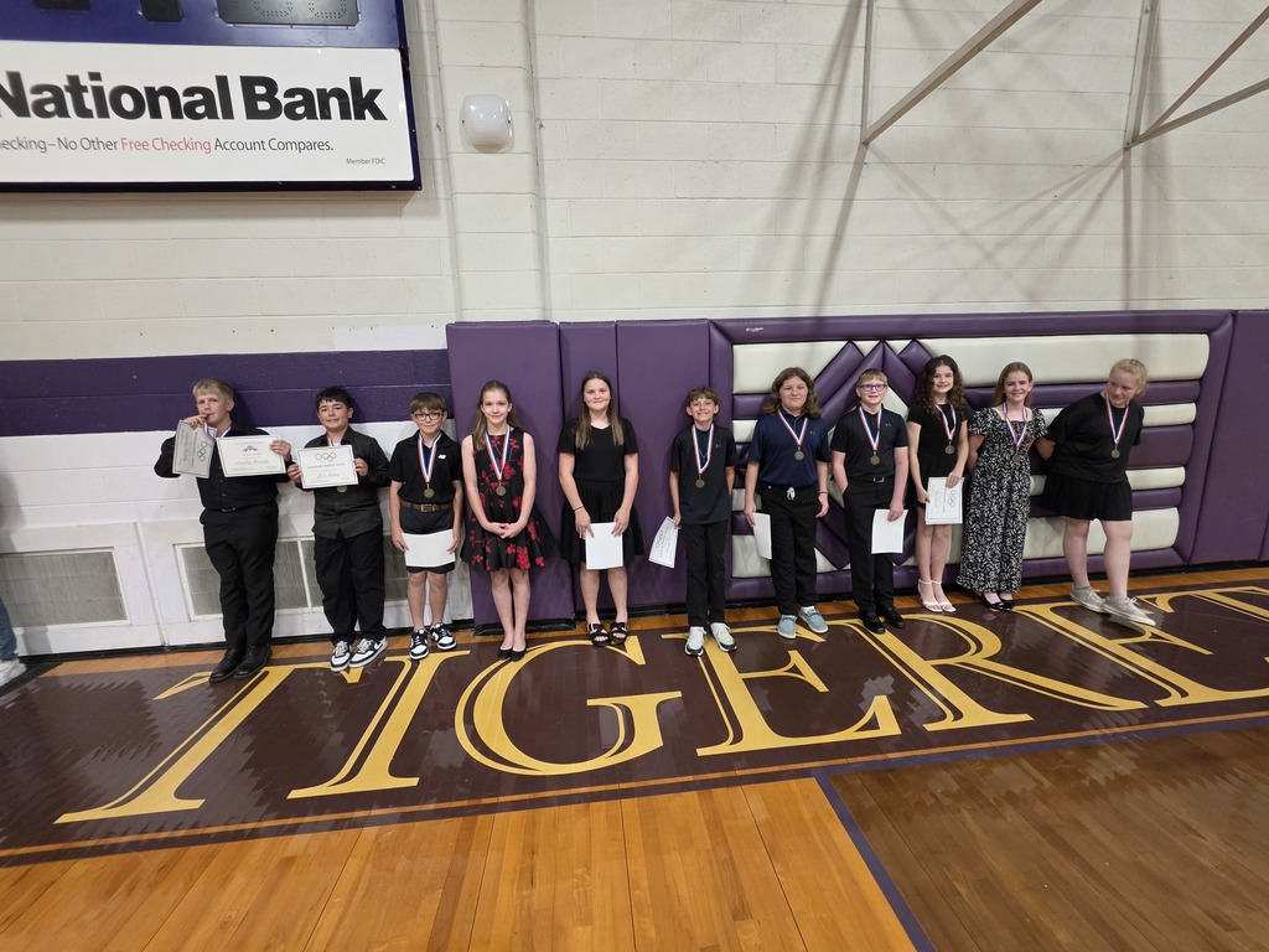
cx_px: 634
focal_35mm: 13
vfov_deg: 89.9
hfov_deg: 106.2
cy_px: 476
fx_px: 477
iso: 250
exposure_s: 1/60
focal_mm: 2.2
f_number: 1.9
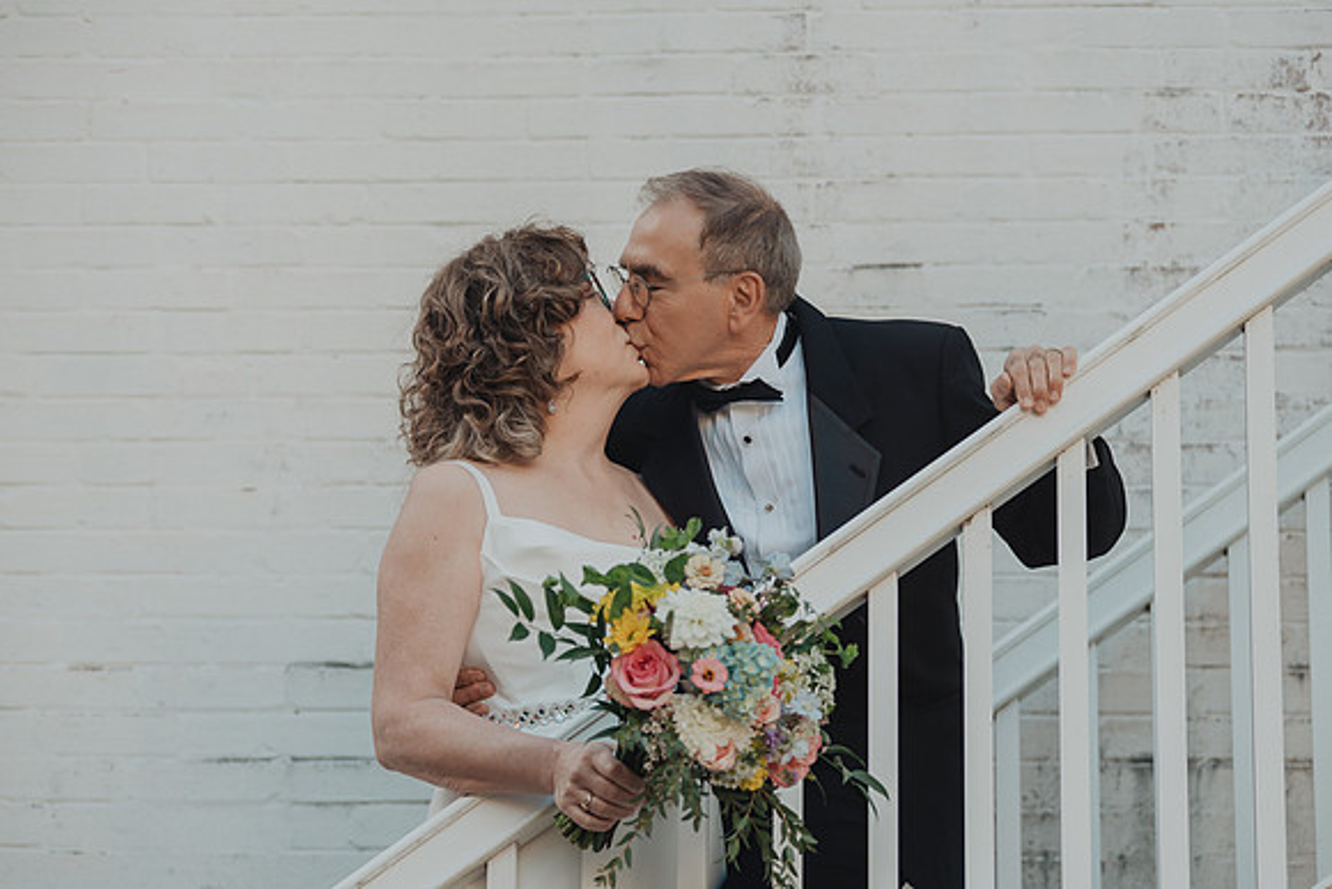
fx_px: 4159
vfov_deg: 12.2
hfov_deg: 18.2
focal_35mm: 112
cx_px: 666
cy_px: 444
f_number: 3.5
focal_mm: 105
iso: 125
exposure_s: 1/400
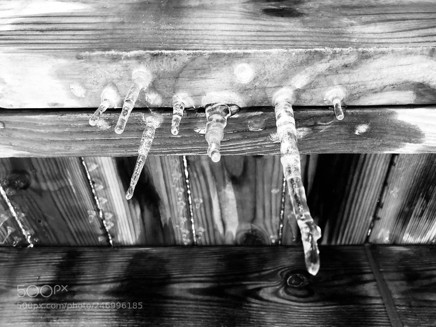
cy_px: 164
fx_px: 353
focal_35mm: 28
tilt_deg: +52.3
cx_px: 218
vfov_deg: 49.7
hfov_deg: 63.4
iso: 64
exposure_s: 1/15
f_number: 1.8
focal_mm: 4
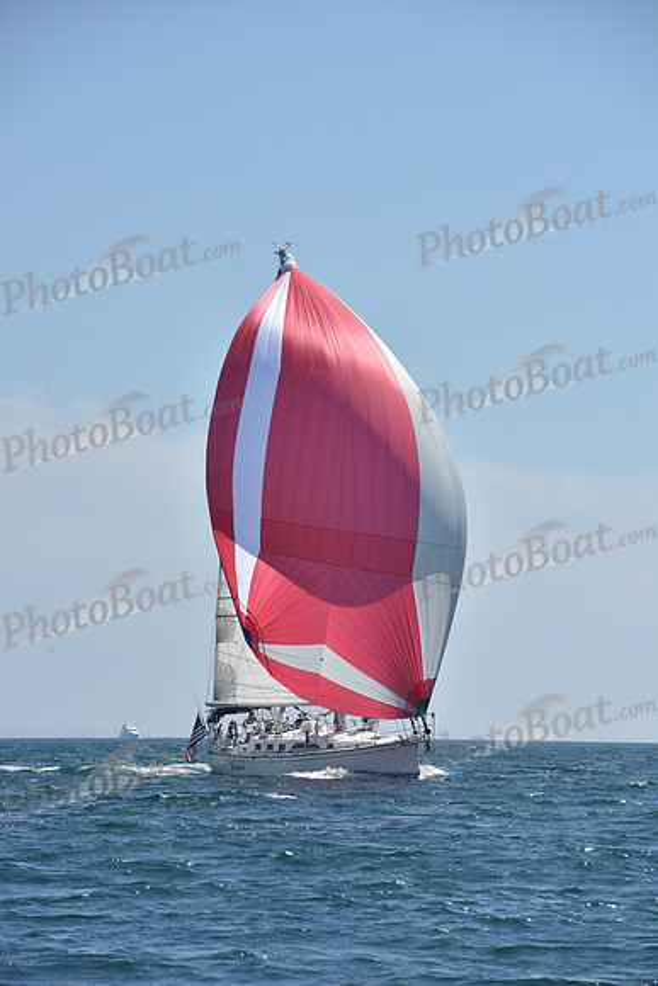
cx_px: 329
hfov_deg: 6.9
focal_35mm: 200
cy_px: 493
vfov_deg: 10.3
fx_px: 5480
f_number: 11
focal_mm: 200
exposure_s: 1/800
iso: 250
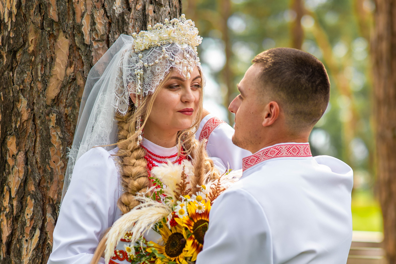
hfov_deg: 23.9
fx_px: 935
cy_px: 132
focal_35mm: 85
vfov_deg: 16.1
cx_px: 198
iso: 100
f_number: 2.2
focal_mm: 85
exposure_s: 1/400
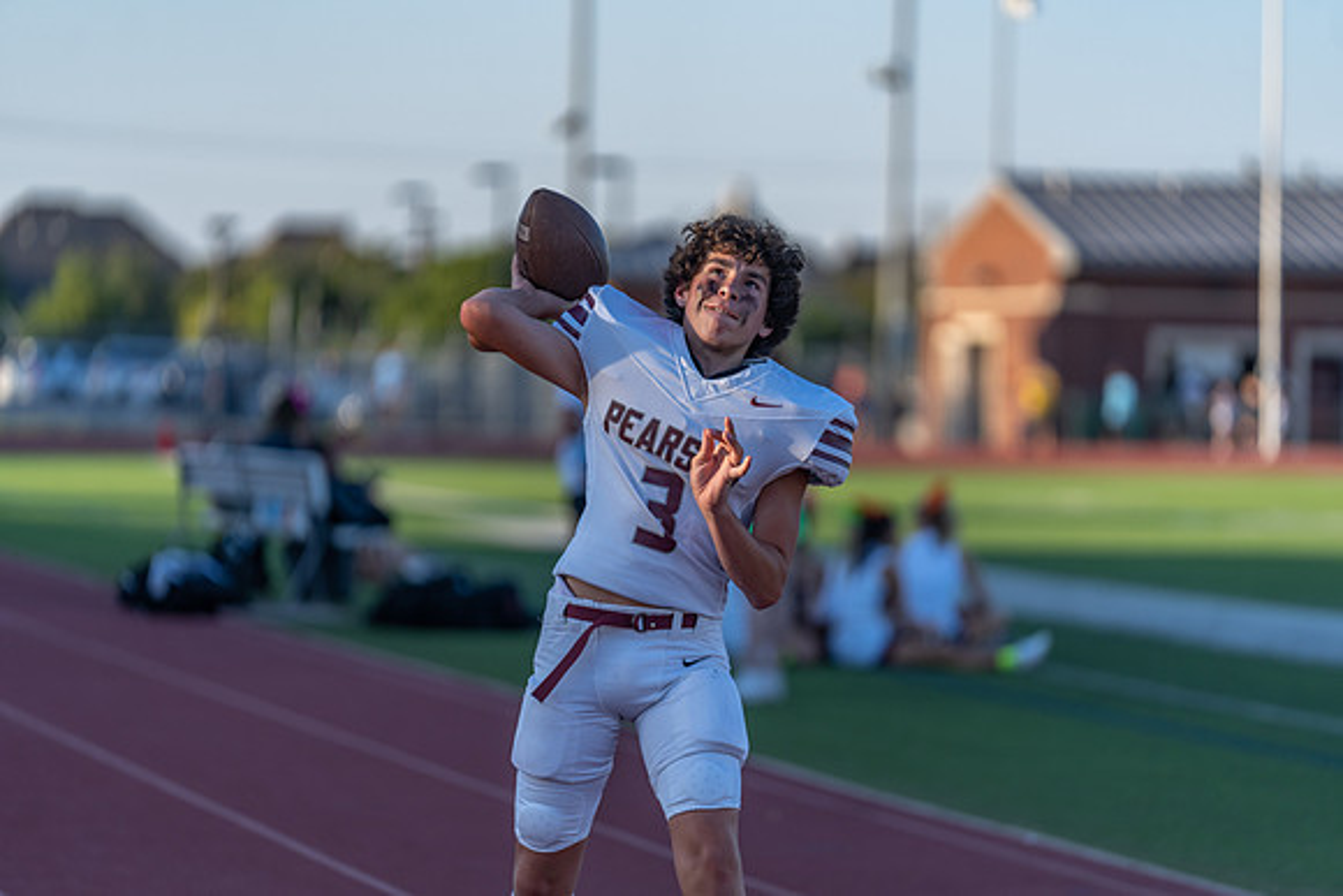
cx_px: 672
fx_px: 7351
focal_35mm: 197
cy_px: 448
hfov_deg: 10.4
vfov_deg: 7.0
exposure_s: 1/1000
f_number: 2.8
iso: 125
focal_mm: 197
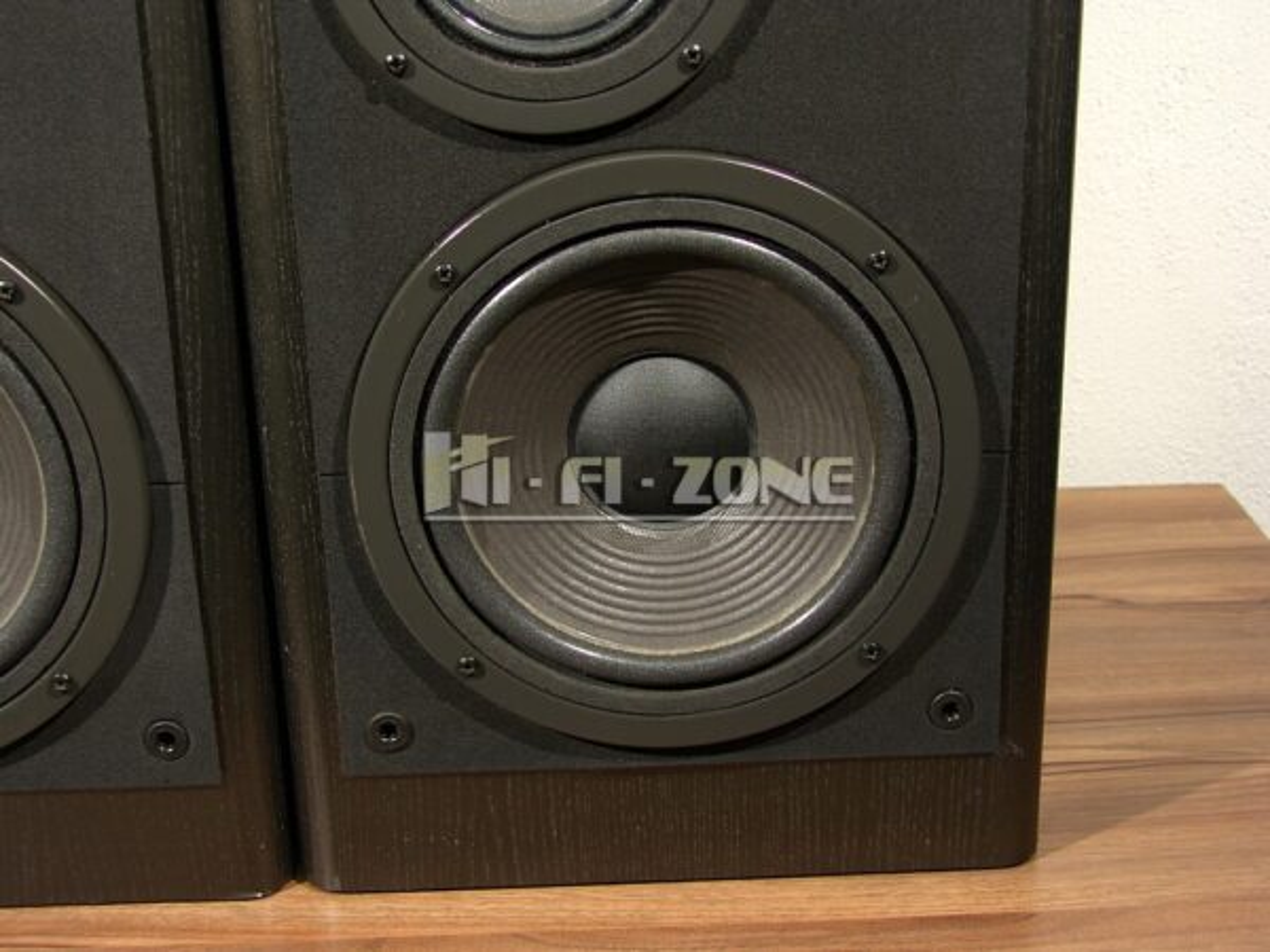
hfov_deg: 42.1
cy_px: 476
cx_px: 635
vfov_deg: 32.2
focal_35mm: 45
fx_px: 1651
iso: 50
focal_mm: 11.5
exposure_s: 1/50
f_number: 2.5
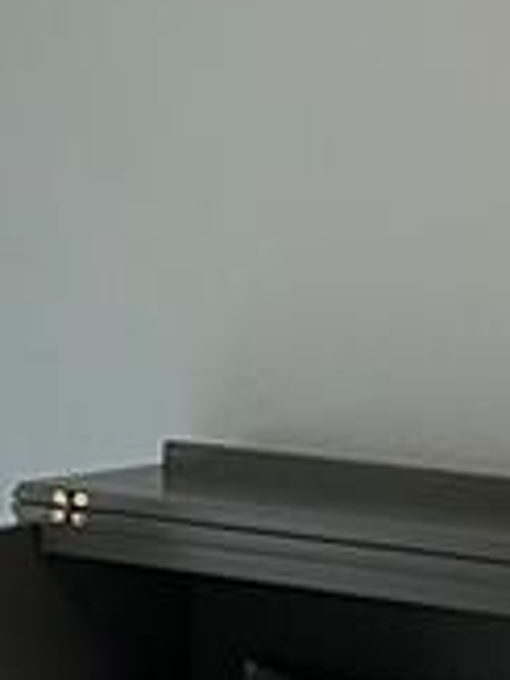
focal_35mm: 190
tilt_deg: -8.8
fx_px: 3732
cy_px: 469
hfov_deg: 7.8
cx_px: 66
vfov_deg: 10.4
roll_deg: -0.7
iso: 100
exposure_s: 1/60
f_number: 1.6
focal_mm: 5.1
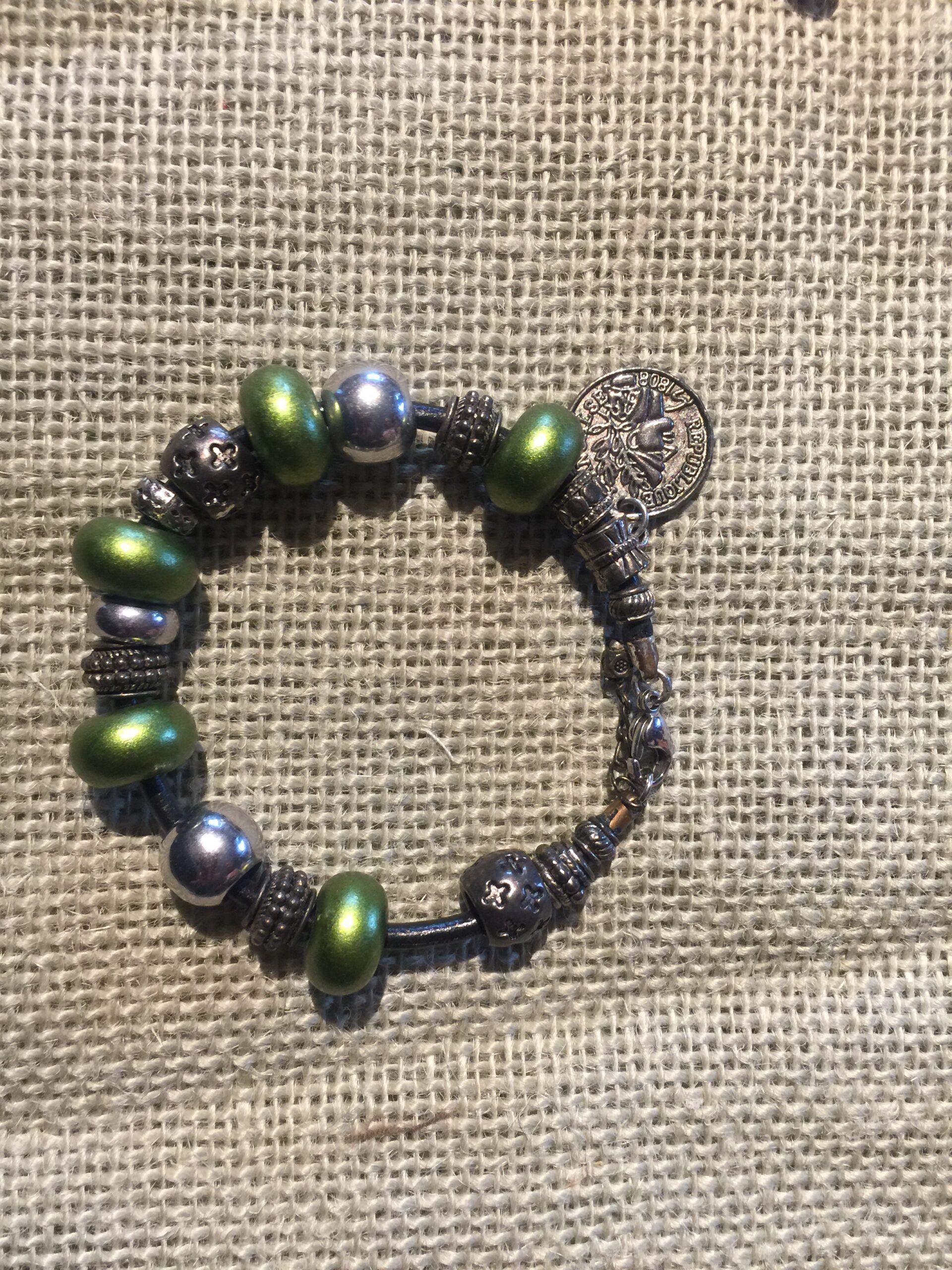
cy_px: 635
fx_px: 1063
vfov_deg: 61.7
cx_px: 476
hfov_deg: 48.2
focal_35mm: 29
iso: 50
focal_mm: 4.15
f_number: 2.2
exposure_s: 1/30
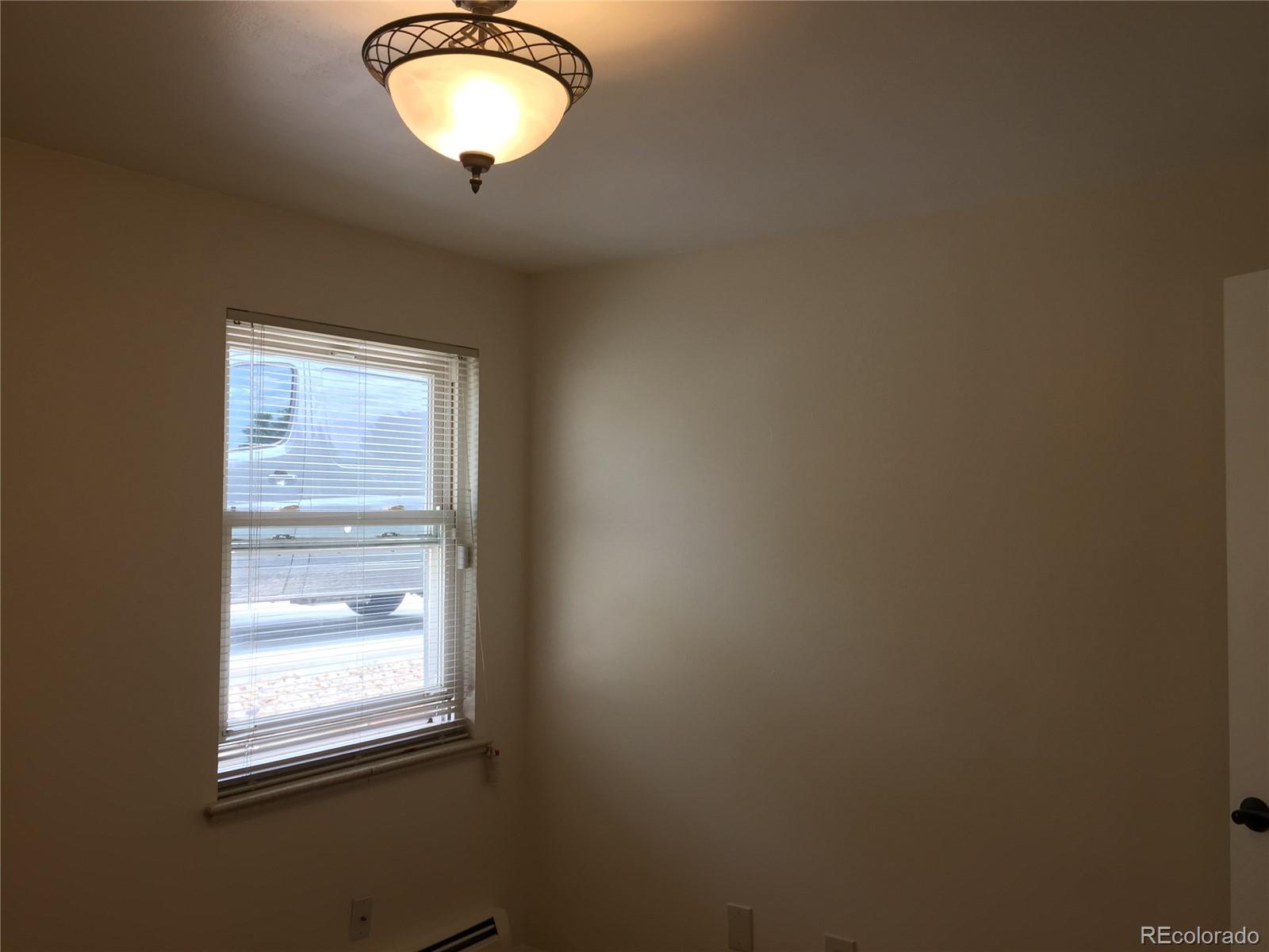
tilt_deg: +2.2
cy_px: 476
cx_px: 634
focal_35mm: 29
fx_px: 1063
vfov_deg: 48.2
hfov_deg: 61.7
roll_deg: -0.6
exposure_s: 1/60
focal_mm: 4.15
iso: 32
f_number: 2.2
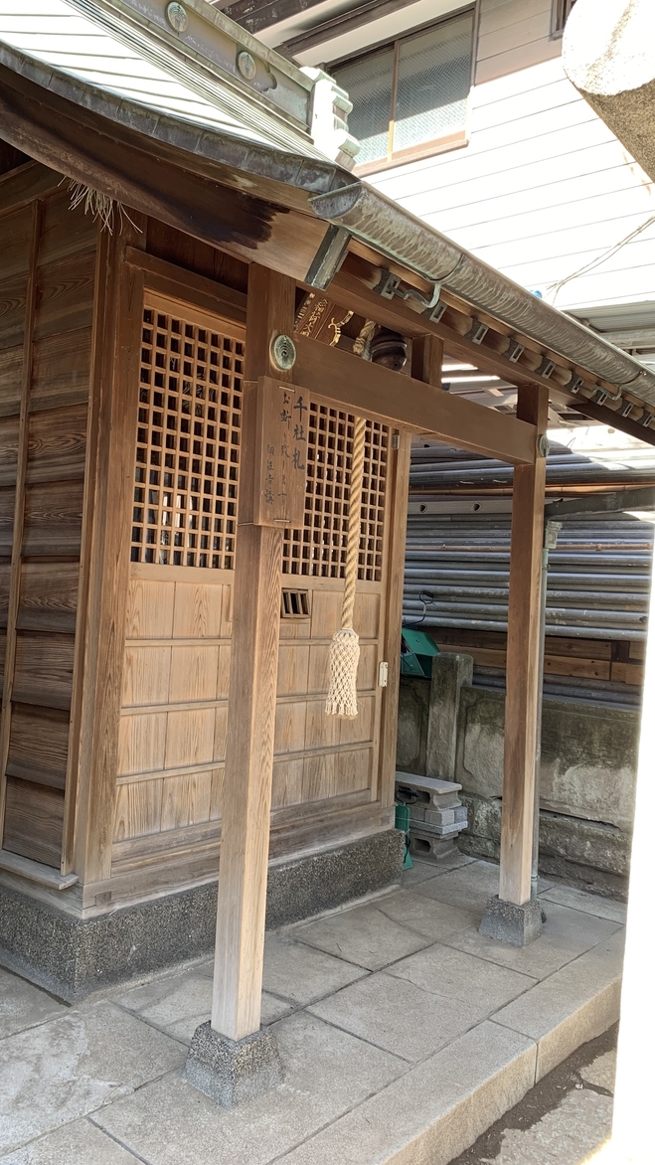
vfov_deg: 66.1
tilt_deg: +1.0
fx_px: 896
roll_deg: -4.3
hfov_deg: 40.1
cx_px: 279
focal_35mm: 29
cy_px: 578
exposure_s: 1/121
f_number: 1.8
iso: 50
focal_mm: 4.25
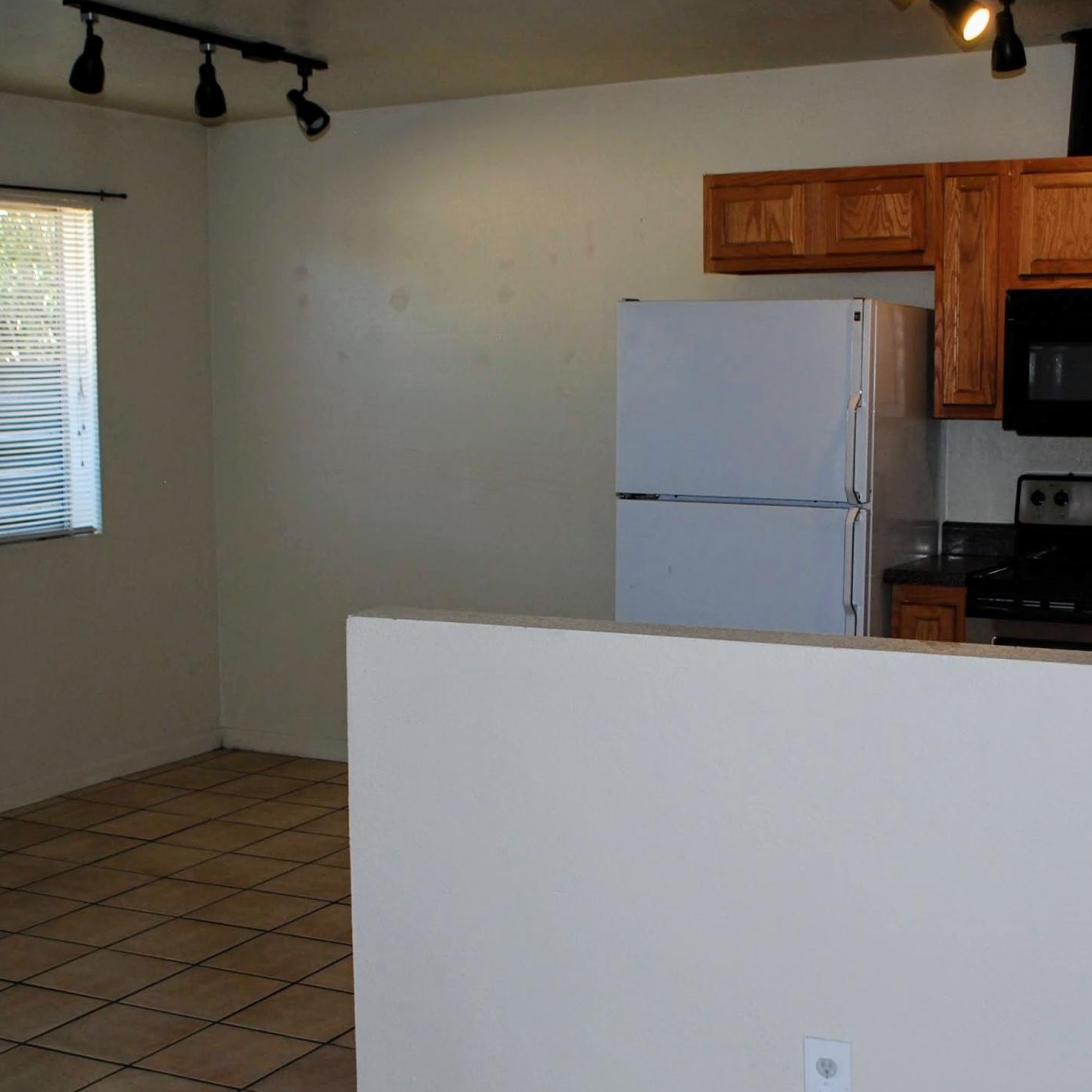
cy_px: 595
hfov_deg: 35.3
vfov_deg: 35.3
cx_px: 621
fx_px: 1713
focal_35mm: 48
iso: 200
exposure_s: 1/60
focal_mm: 18
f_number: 3.5
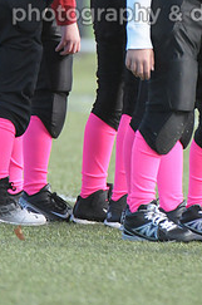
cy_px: -46
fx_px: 12104
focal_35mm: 1432
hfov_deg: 1.0
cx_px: 173
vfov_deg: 1.4
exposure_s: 1/2500
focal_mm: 400
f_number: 4
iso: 1600
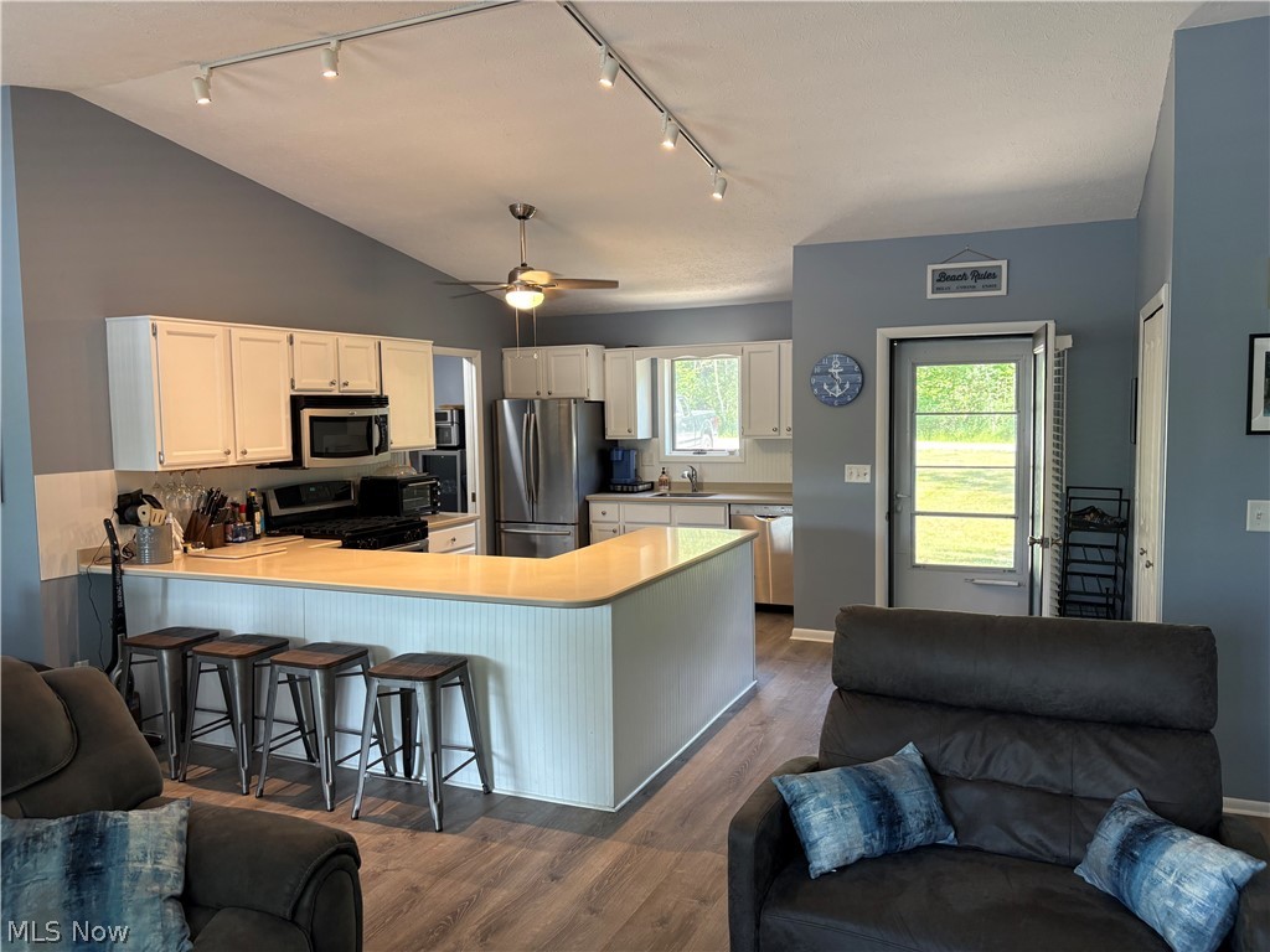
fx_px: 954
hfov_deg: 67.3
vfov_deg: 53.1
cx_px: 635
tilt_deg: -3.4
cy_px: 476
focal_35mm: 26
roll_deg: +1.4
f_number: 1.6
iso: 125
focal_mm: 5.96
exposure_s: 1/60
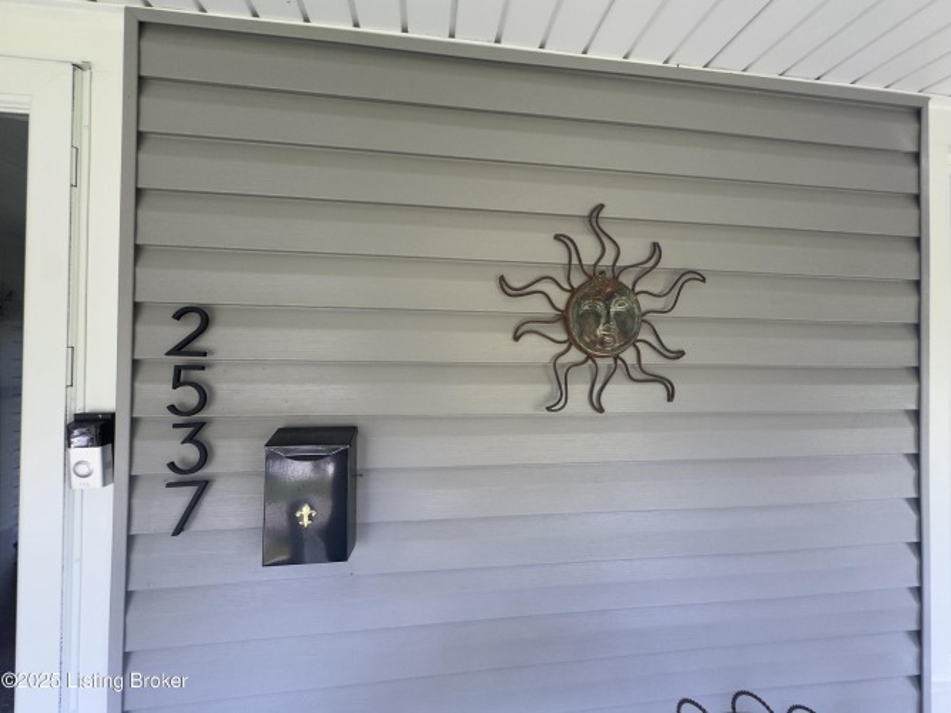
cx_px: 476
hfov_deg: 102.1
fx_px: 385
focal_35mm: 14
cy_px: 356
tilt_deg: +0.5
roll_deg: -0.7
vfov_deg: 85.7
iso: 100
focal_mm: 2.22
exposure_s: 1/99
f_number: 2.2
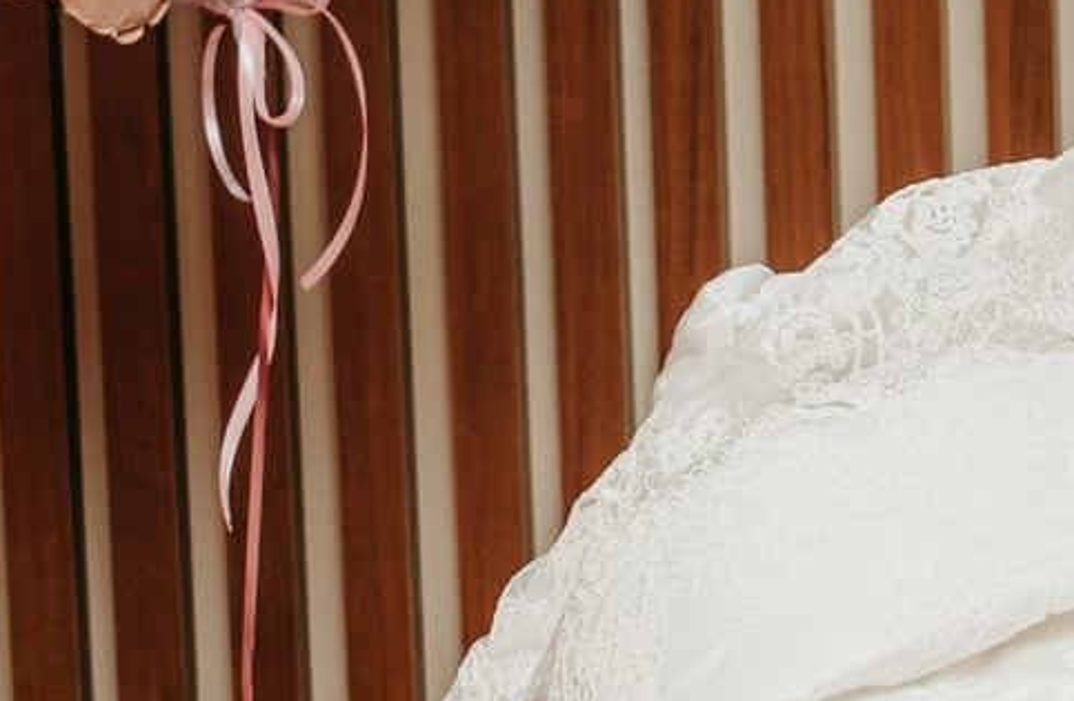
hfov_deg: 11.6
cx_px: 1453
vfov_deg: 7.8
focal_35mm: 173
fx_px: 5127
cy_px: -45
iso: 200
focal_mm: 30
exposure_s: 1/160
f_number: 4
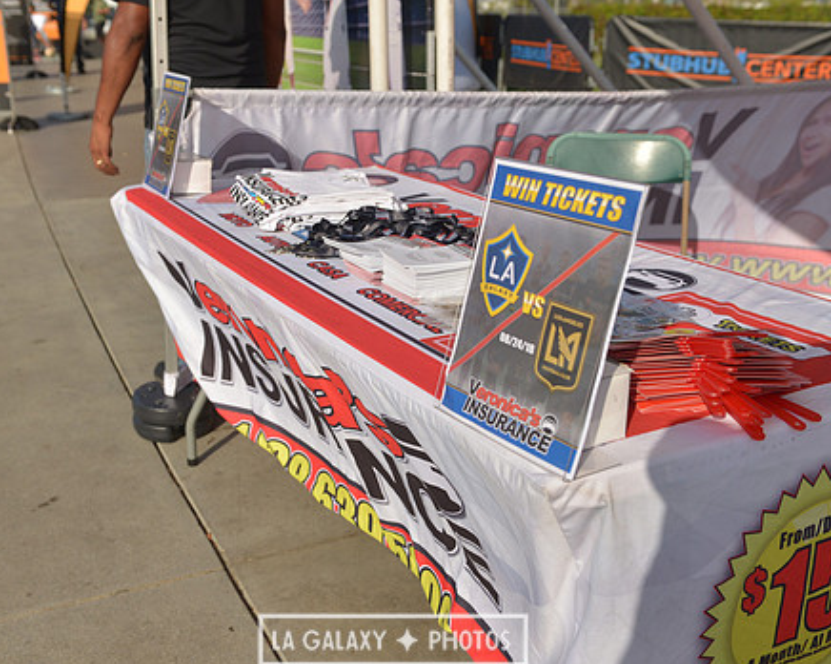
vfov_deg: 37.3
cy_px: 354
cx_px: 393
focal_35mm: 40
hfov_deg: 45.8
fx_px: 983
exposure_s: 1/2500
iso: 200
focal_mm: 32
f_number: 4.5
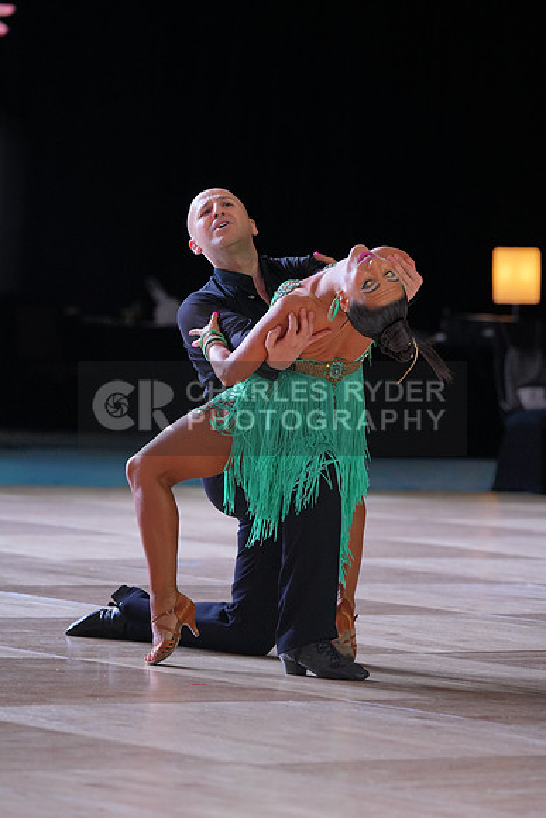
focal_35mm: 200
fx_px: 4547
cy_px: 409
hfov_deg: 6.9
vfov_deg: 10.3
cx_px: 273
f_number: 5
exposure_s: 1/400
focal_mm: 200
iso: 2000
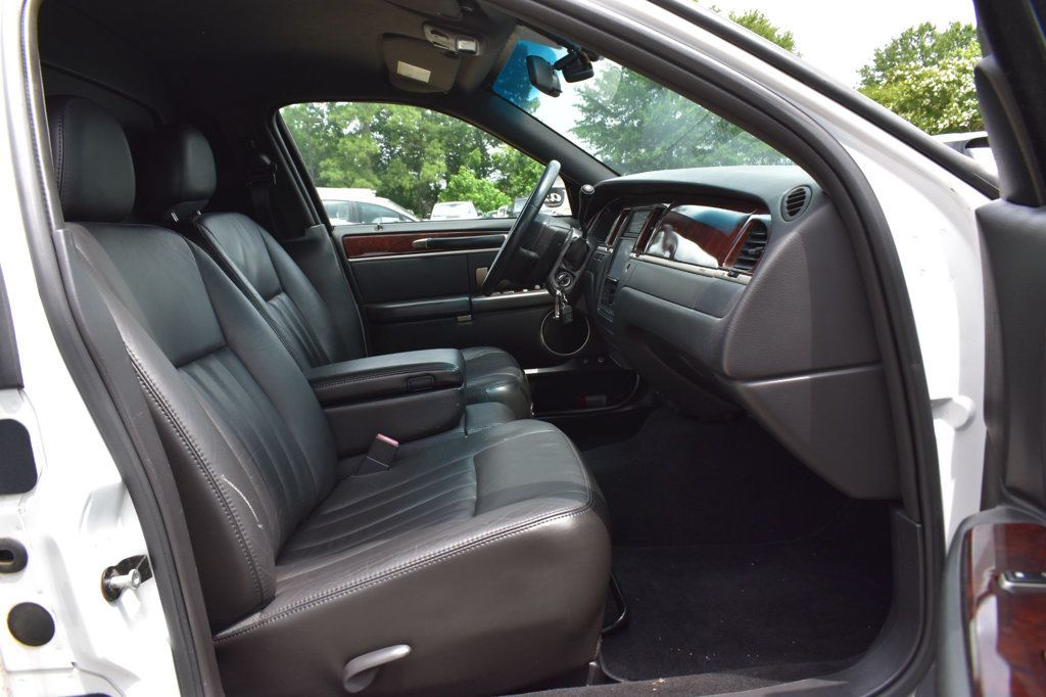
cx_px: 523
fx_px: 784
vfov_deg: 47.9
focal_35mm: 27
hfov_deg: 67.4
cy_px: 348
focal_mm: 18
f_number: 10
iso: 400
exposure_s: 1/200
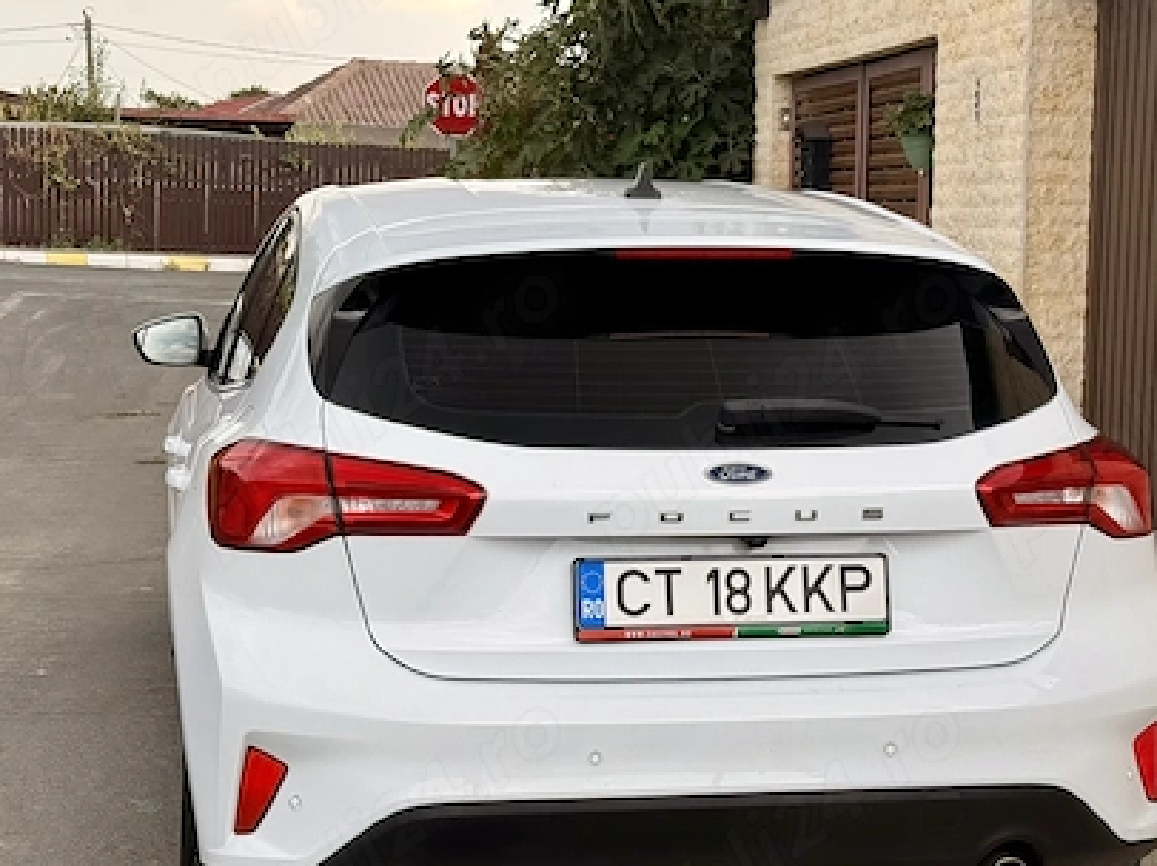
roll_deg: -1.4
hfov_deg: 27.4
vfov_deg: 20.7
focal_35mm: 71
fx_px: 2372
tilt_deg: -4.8
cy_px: 439
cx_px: 576
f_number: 1.78
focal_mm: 6.76
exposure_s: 1/2088
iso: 64
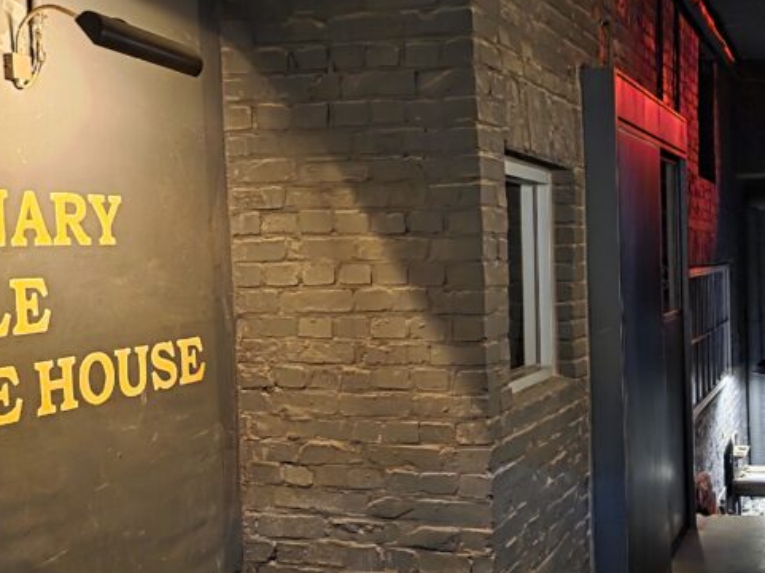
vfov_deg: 29.6
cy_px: 307
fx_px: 1082
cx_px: 590
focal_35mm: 49
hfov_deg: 37.8
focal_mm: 6.3
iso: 2000
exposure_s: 1/20
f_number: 1.7
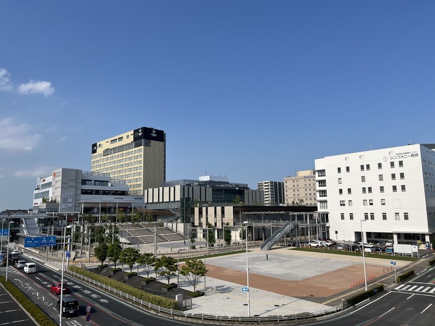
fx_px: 327
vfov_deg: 53.1
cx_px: 218
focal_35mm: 26
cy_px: 163
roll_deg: +1.3
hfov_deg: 67.3
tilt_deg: +9.2
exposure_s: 1/4484
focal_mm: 5.1
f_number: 1.6
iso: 50
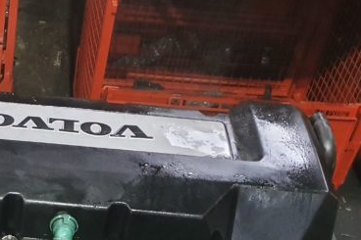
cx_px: -39
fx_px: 722
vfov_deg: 18.0
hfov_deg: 25.9
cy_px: 287
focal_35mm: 72
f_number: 1.5
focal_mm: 4.32
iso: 640
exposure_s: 1/50
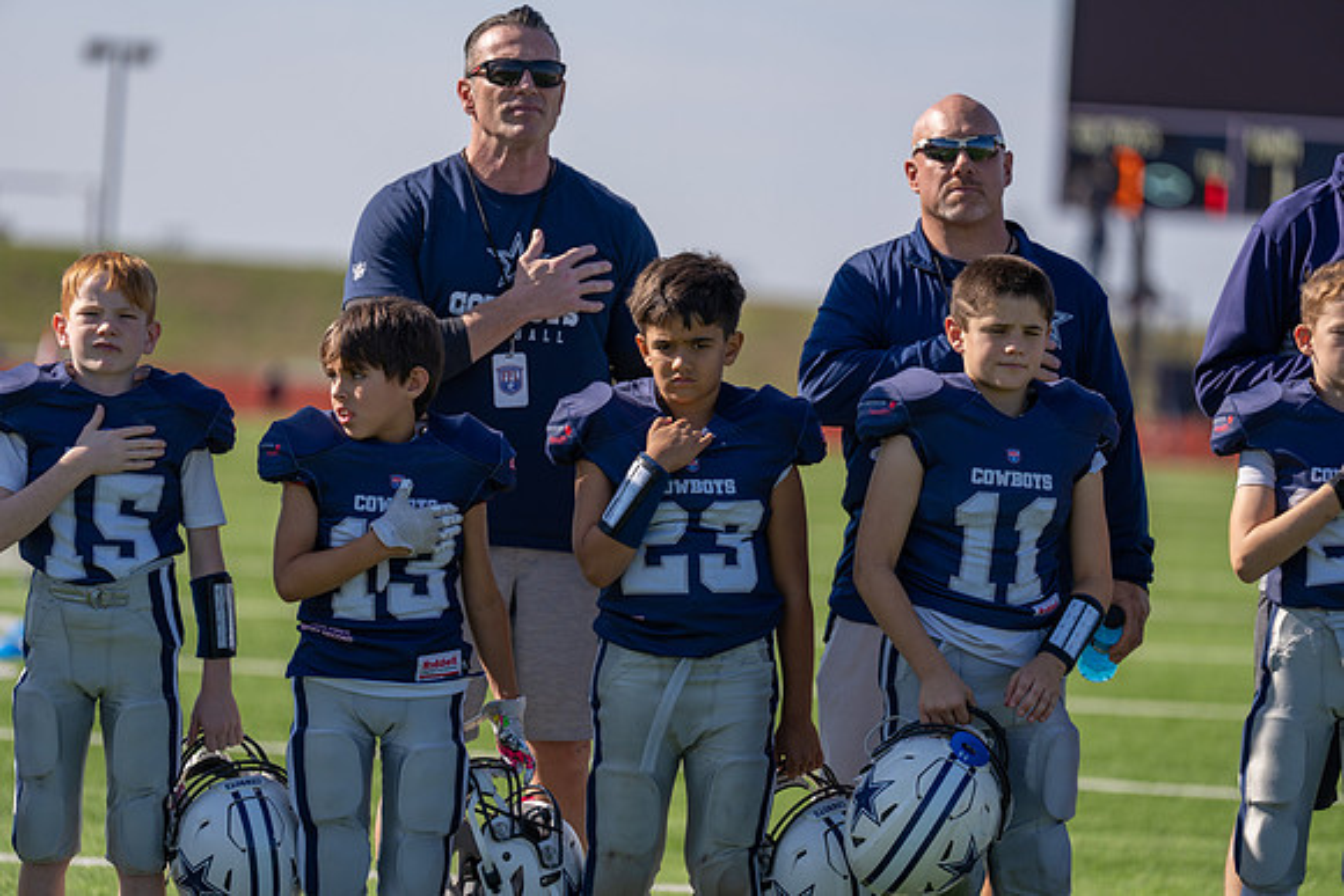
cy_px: 448
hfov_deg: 10.3
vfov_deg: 6.9
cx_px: 672
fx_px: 7468
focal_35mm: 200
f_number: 2.8
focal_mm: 200
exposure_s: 1/1600
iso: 100
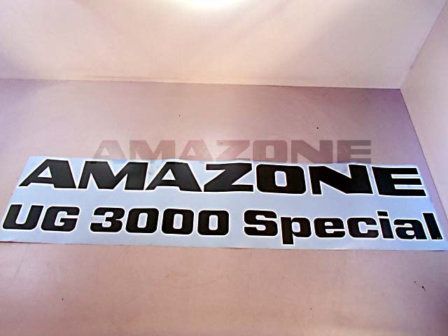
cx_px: 224
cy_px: 168
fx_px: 362
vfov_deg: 49.7
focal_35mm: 28
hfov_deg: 63.4
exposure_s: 1/30
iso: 500
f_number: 3.9
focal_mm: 5
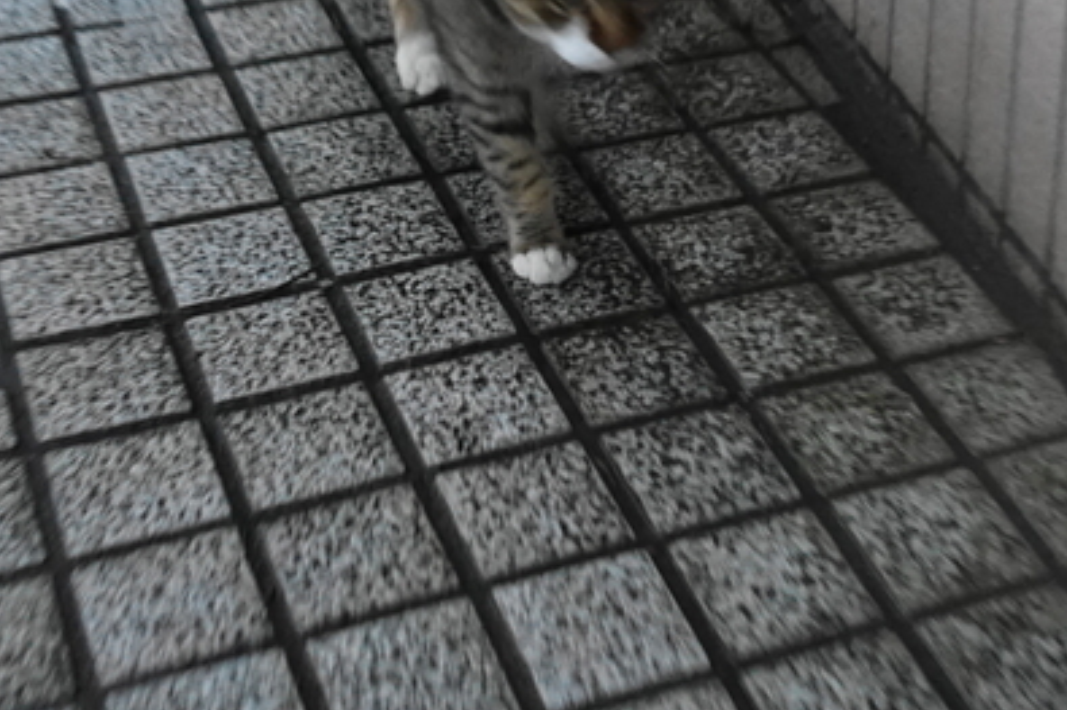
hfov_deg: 27.6
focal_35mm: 73
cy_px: -235
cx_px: 665
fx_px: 2163
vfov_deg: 17.4
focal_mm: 8.8
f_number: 1.8
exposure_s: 1/25
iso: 1600
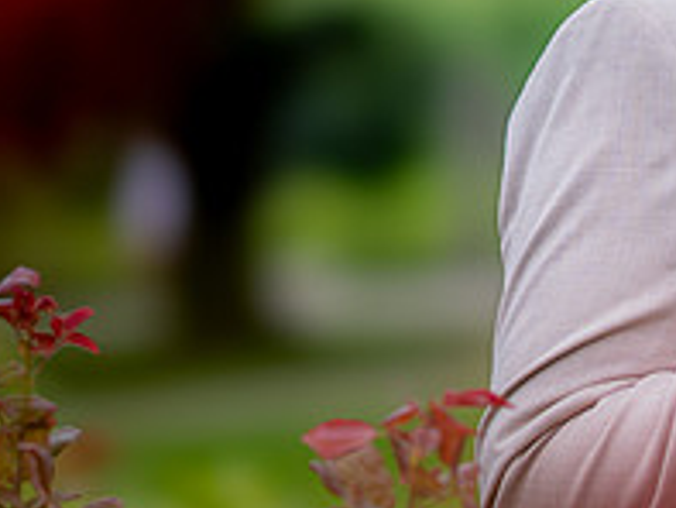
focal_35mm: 360
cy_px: 132
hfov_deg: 5.5
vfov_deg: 4.1
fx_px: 7035
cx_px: 865
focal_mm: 85
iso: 100
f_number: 1.4
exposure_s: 1/1600
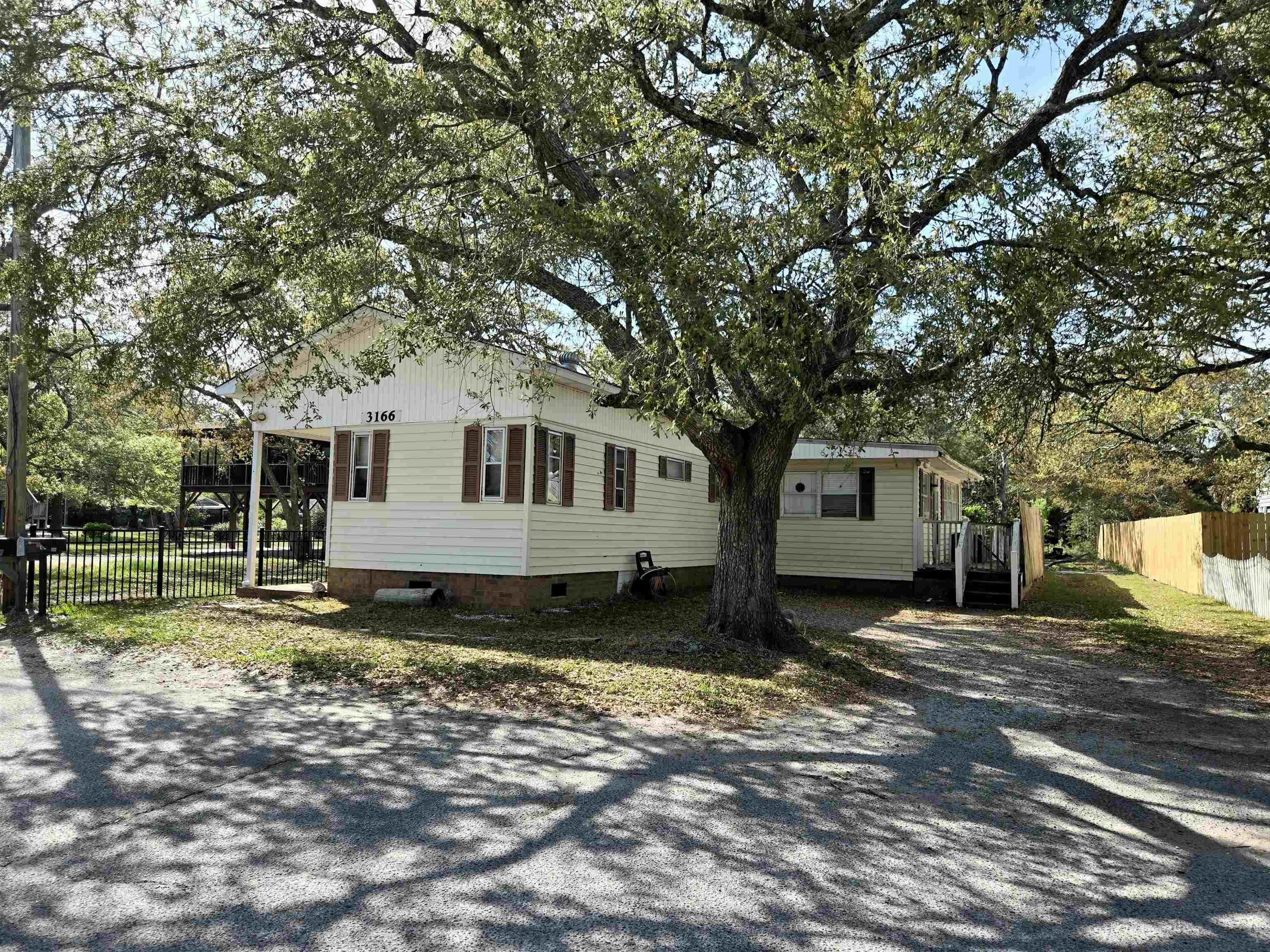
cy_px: 476
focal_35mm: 23
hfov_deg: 73.9
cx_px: 635
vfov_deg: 58.9
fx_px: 844
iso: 40
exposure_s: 1/1111
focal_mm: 5.4
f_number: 1.8
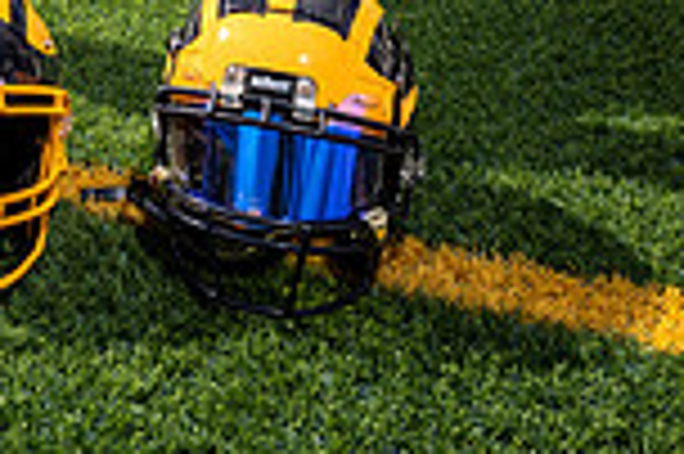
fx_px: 1348
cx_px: 45
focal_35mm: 71
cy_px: -535
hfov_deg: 27.3
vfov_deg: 14.6
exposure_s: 1/250
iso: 125
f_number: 8
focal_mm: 24
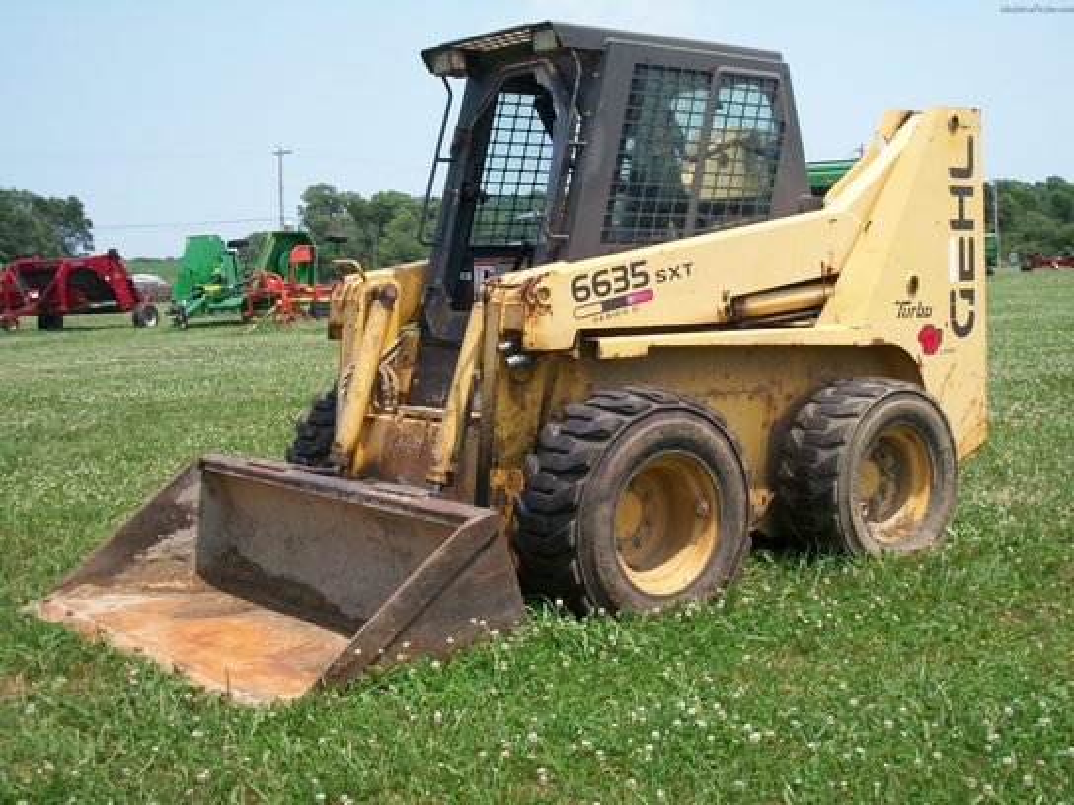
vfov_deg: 32.9
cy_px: 402
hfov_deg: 42.9
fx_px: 1365
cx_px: 537
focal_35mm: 44
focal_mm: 7.8
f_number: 6.3
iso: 80
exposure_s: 1/250
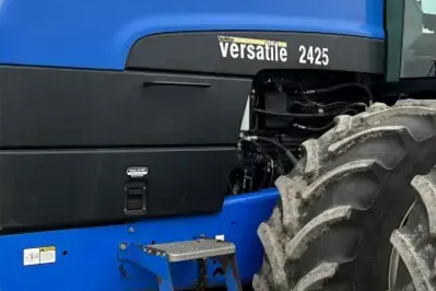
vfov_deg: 20.9
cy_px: 151
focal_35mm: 65
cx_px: 397
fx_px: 787
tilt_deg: -3.1
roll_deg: -0.2
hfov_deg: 29.6
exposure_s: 1/639
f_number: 1.5
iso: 50
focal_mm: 5.7
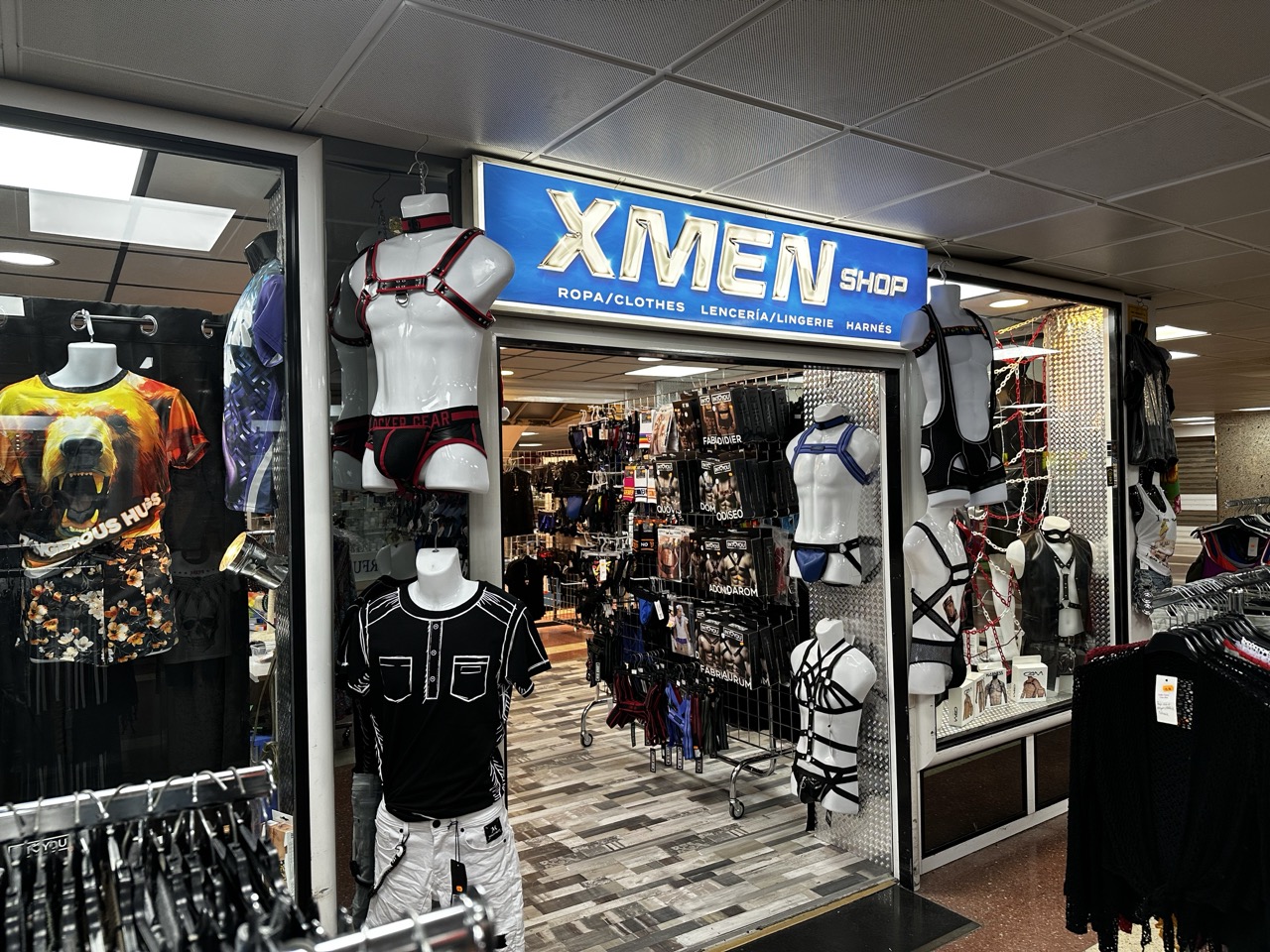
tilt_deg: +0.0
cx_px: 635
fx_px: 881
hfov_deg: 71.6
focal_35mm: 24
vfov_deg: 56.8
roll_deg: +1.1
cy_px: 476
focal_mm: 6.86
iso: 100
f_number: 1.78
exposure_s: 1/100
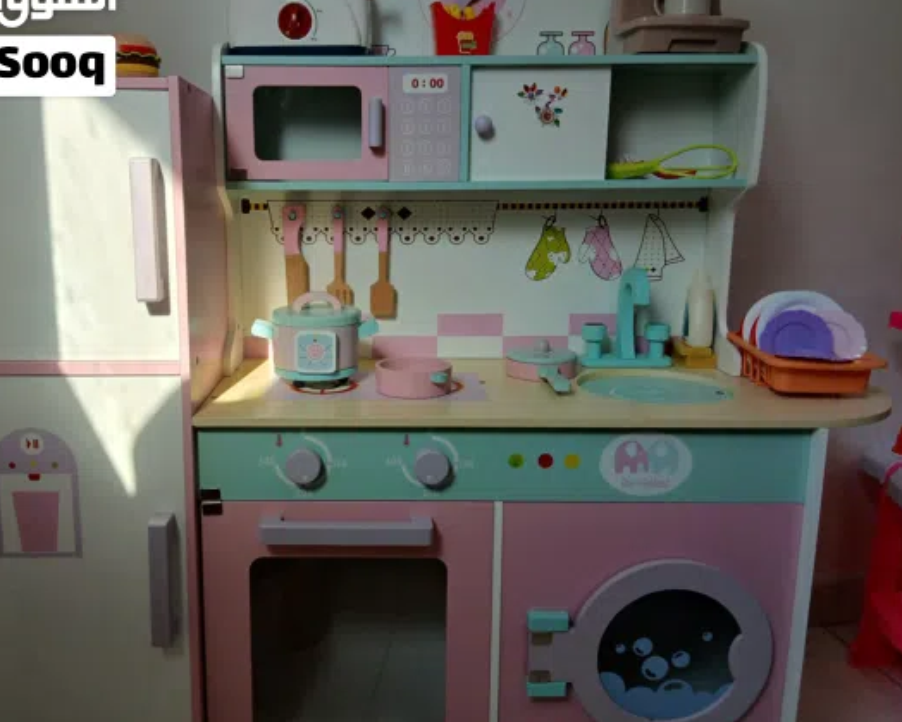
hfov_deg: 56.9
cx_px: 375
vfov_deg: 47.1
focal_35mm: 31
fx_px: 827
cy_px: 345
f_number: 1.8
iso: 64
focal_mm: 3.98
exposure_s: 1/50
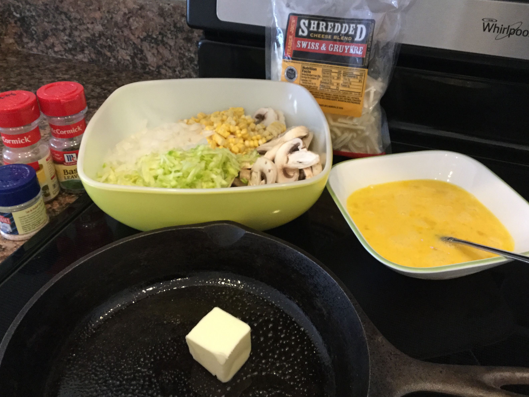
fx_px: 489
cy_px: 194
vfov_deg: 44.2
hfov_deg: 56.8
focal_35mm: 32
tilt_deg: -35.0
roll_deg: -1.8
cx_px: 257
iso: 200
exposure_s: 1/24
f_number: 2.4
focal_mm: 3.3
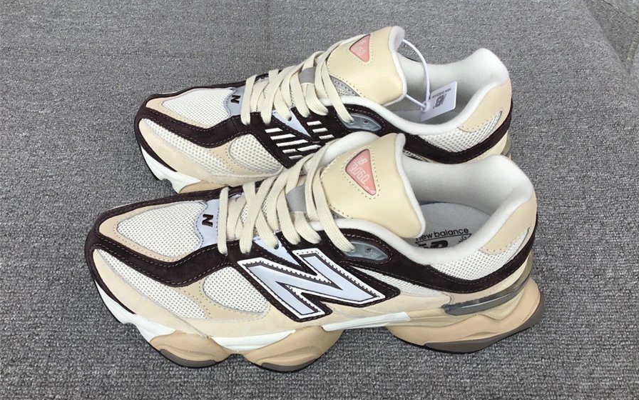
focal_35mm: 33
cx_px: 320
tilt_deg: -49.5
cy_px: 188
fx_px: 575
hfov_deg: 58.1
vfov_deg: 38.3
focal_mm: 3.3
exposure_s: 1/124
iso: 25
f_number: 2.4
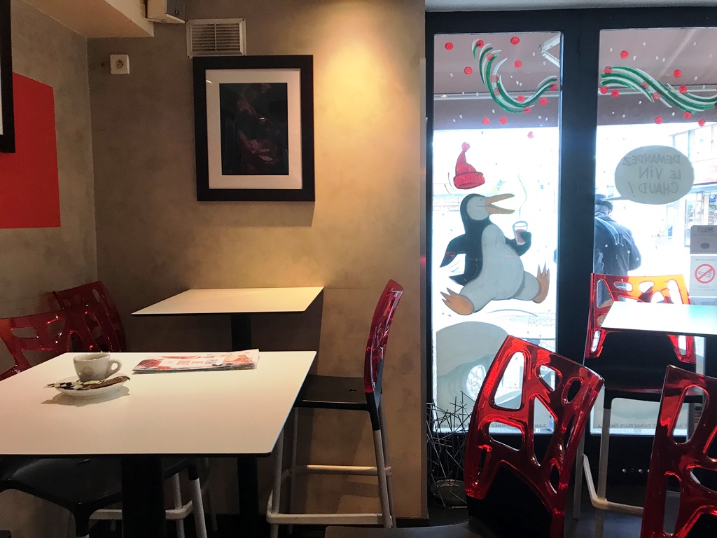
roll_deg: +1.7
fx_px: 580
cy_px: 269
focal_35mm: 28
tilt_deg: -3.4
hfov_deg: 63.4
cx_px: 358
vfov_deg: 49.7
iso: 32
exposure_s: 1/17
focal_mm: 3.99
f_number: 1.8
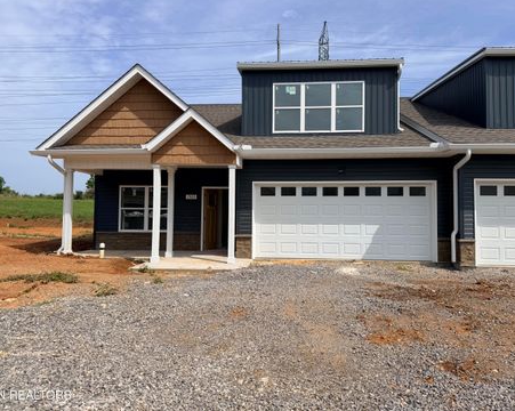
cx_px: 266
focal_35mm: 26
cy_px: 200
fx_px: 396
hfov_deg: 66.1
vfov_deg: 54.9
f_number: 1.78
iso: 80
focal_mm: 6.76
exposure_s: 1/6711
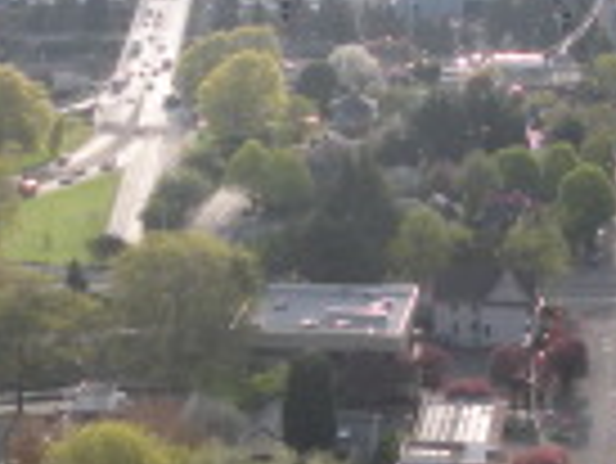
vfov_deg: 8.8
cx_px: 310
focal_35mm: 168
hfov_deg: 11.8
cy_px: 257
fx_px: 2992
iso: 64
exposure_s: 1/215
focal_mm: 6.3
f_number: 3.5
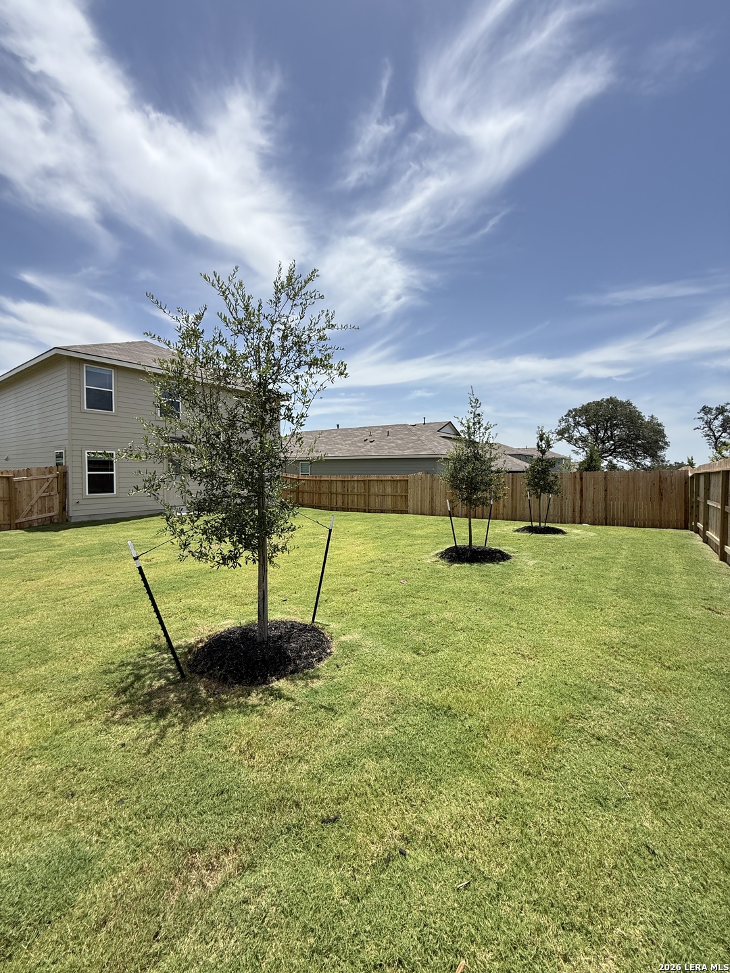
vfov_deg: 102.1
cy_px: 486
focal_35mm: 14
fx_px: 394
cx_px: 365
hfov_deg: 85.7
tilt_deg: -0.8
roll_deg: -2.0
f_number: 2.2
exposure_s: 1/2165
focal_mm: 2.22
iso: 50
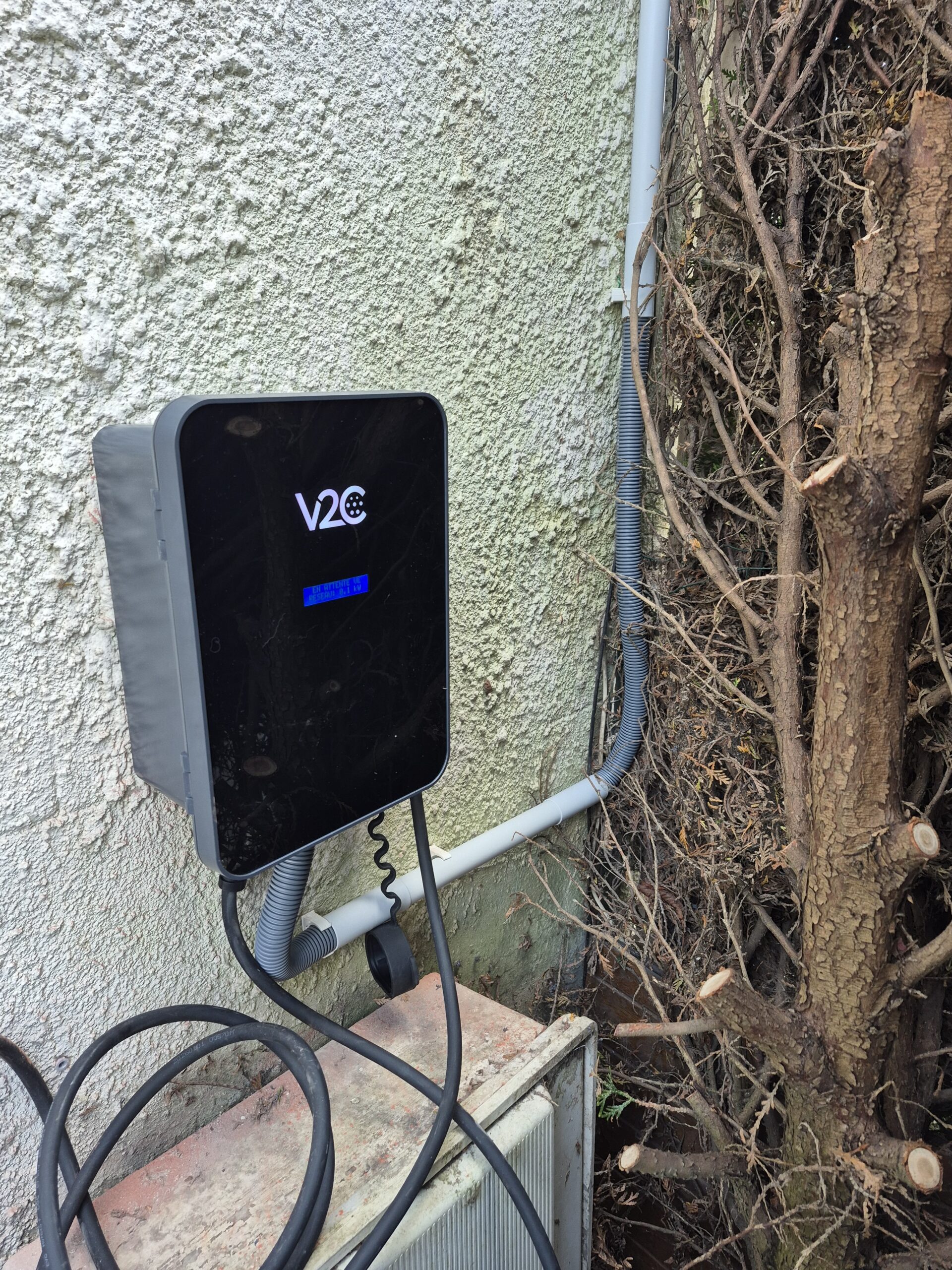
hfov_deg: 58.9
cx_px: 476
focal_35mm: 23
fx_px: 843
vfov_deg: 73.9
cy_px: 635
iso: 80
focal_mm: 5.4
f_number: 1.8
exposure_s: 1/180
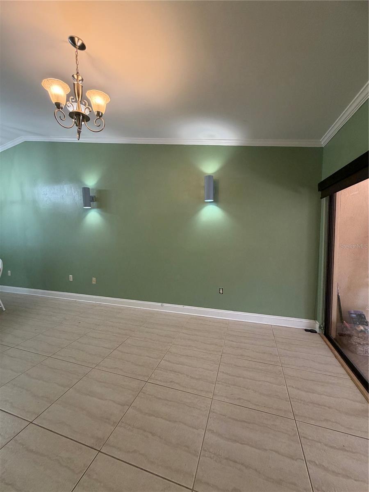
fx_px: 199
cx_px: 184
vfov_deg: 102.1
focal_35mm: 14
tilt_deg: -2.7
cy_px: 246
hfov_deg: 85.7
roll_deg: +0.8
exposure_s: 1/60
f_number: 2.2
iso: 200
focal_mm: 2.22
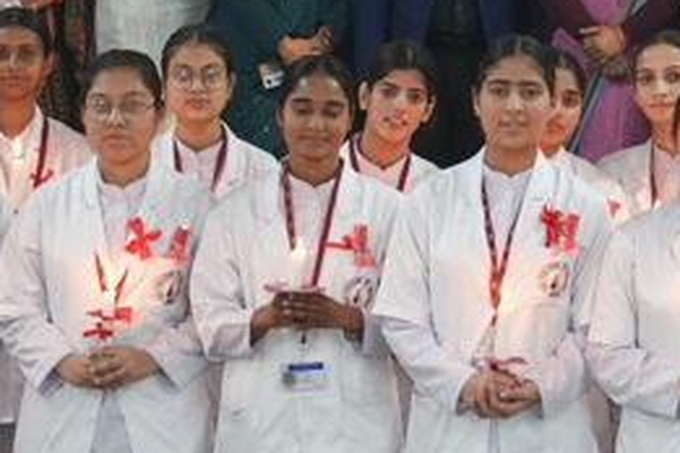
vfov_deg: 8.3
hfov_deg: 12.3
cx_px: 718
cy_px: 18
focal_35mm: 164
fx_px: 3098
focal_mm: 36
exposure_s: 1/125
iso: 2500
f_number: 3.2
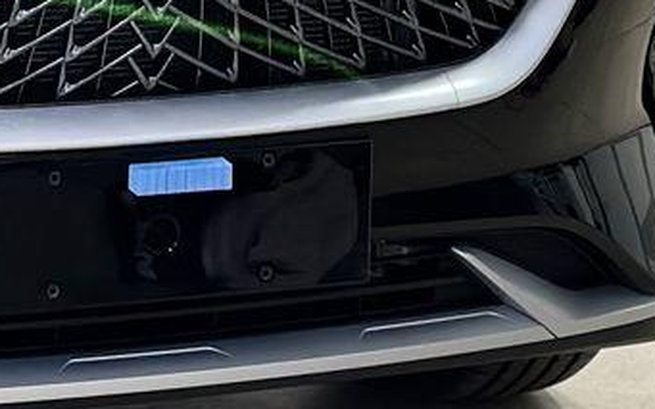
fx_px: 3837
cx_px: -194
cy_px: -121
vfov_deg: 6.1
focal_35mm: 215
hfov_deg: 9.6
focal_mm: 6.86
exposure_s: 1/100
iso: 125
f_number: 1.78
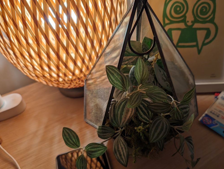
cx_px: 136
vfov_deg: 45.5
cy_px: 89
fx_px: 201
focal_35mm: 31
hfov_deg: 57.8
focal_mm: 6.9
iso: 15
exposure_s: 1/24.4
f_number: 1.68
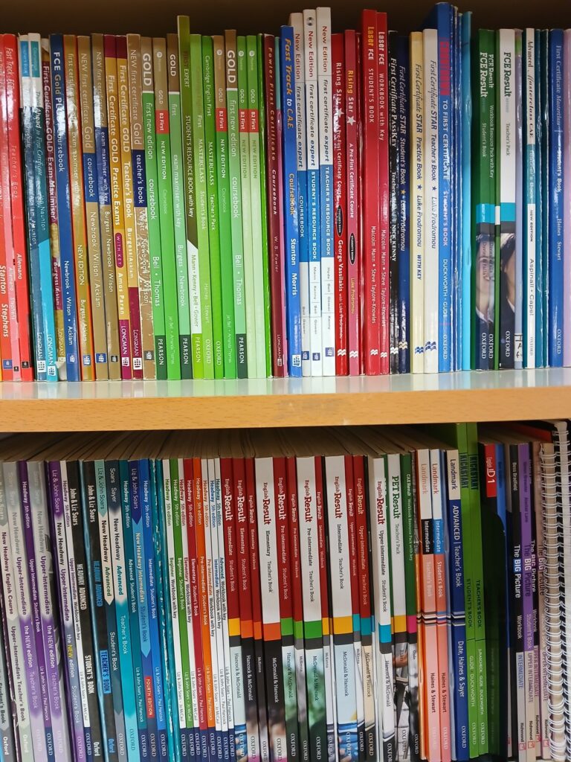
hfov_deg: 53.1
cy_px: 381
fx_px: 572
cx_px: 286
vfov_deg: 67.3
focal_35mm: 26
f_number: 1.8
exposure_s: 1/50
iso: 200
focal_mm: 3.98
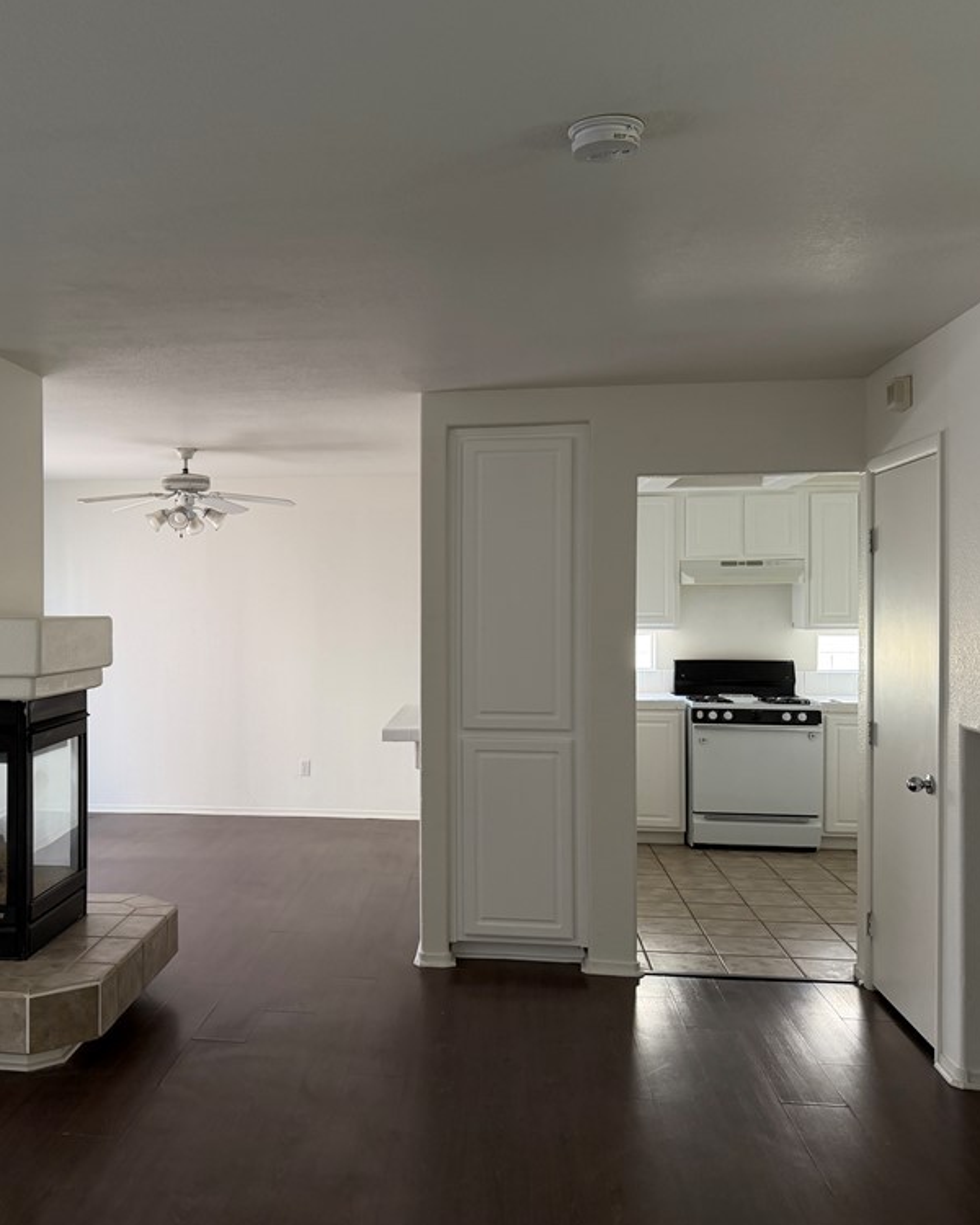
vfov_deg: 55.7
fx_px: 1160
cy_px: 609
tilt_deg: -0.2
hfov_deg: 45.0
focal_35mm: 32
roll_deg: -0.1
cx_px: 310
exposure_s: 1/81
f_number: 1.78
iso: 200
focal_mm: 6.76
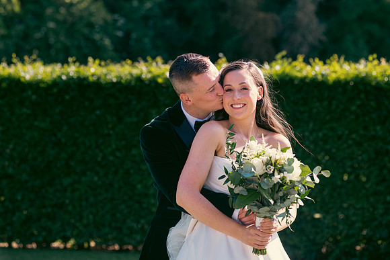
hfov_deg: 19.5
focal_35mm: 105
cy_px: 130
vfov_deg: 13.0
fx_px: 1138
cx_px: 195
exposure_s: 1/640
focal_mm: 105
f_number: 3.5
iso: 200
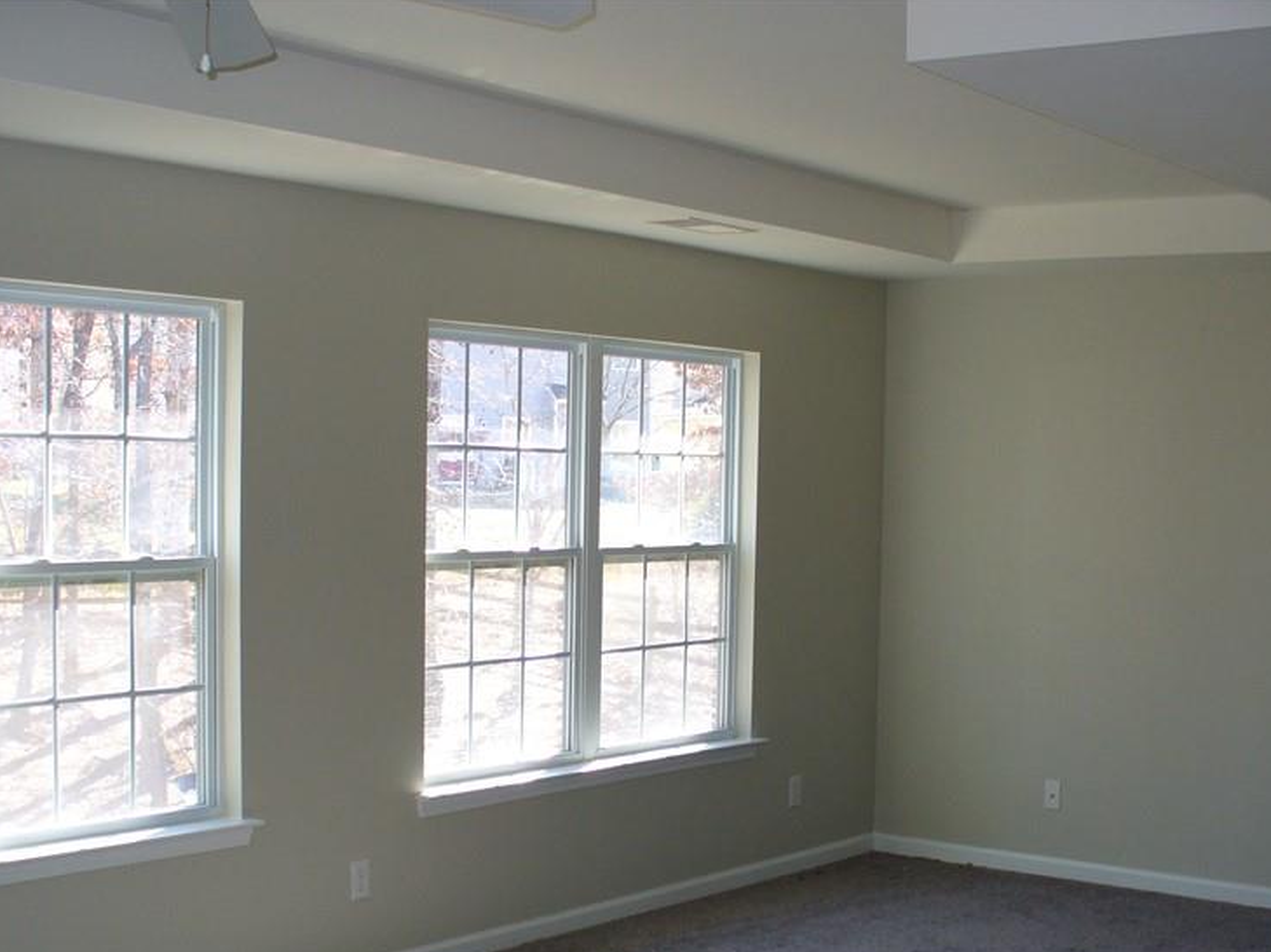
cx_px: 680
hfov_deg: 36.8
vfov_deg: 27.8
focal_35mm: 52
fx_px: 1908
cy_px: 666
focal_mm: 6.1
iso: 80
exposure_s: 1/80
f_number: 2.8
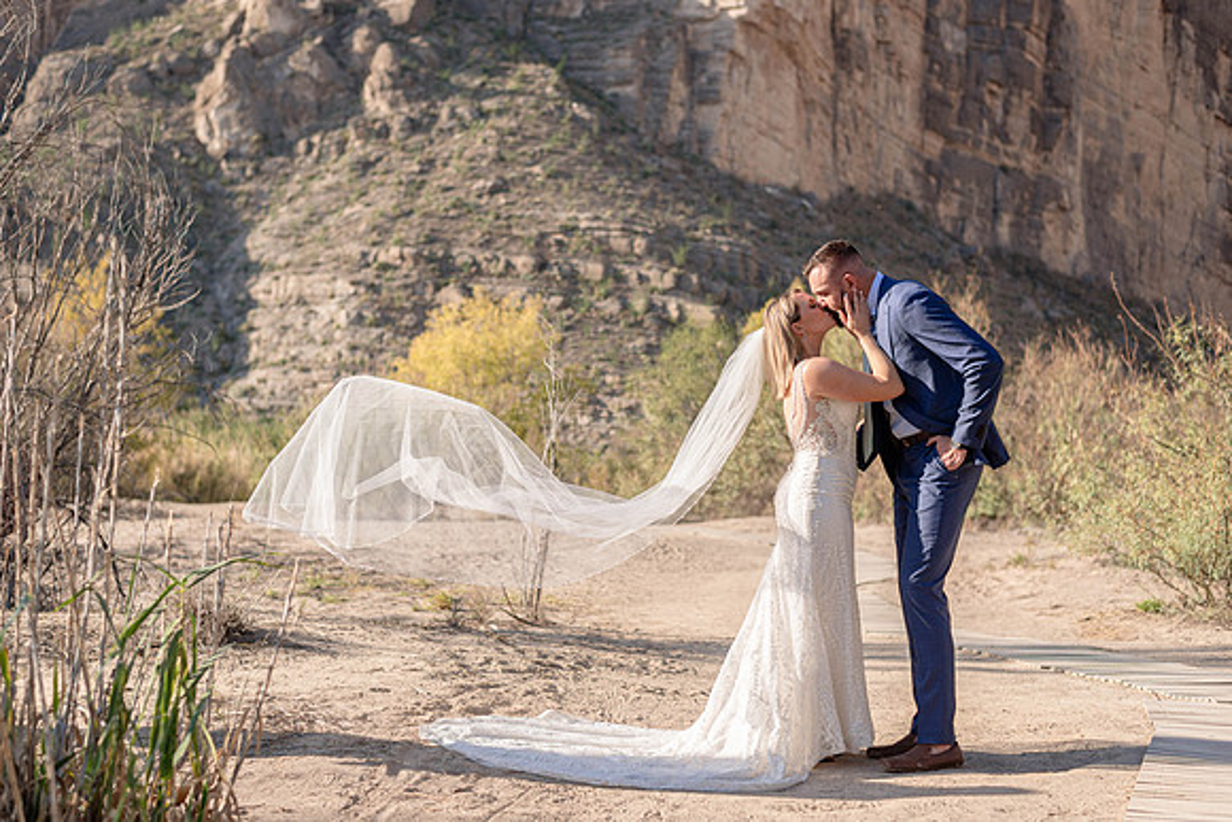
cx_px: 595
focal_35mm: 54
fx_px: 1847
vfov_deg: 25.1
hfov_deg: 36.9
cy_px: 413
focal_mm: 50
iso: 200
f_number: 2.8
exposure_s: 1/3200
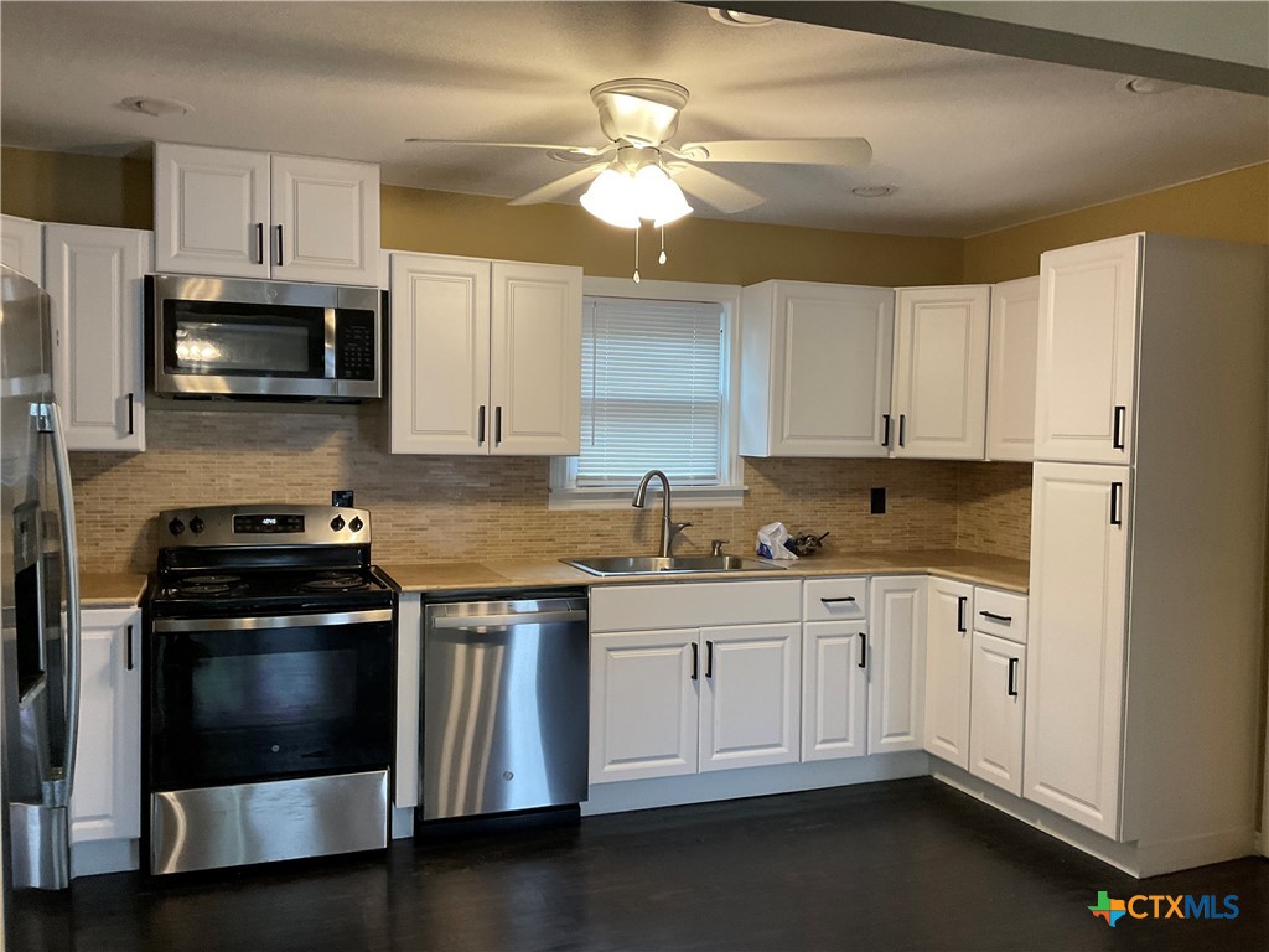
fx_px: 1063
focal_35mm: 29
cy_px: 476
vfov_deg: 48.2
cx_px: 634
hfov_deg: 61.7
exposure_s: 1/60
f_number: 1.8
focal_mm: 3
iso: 125
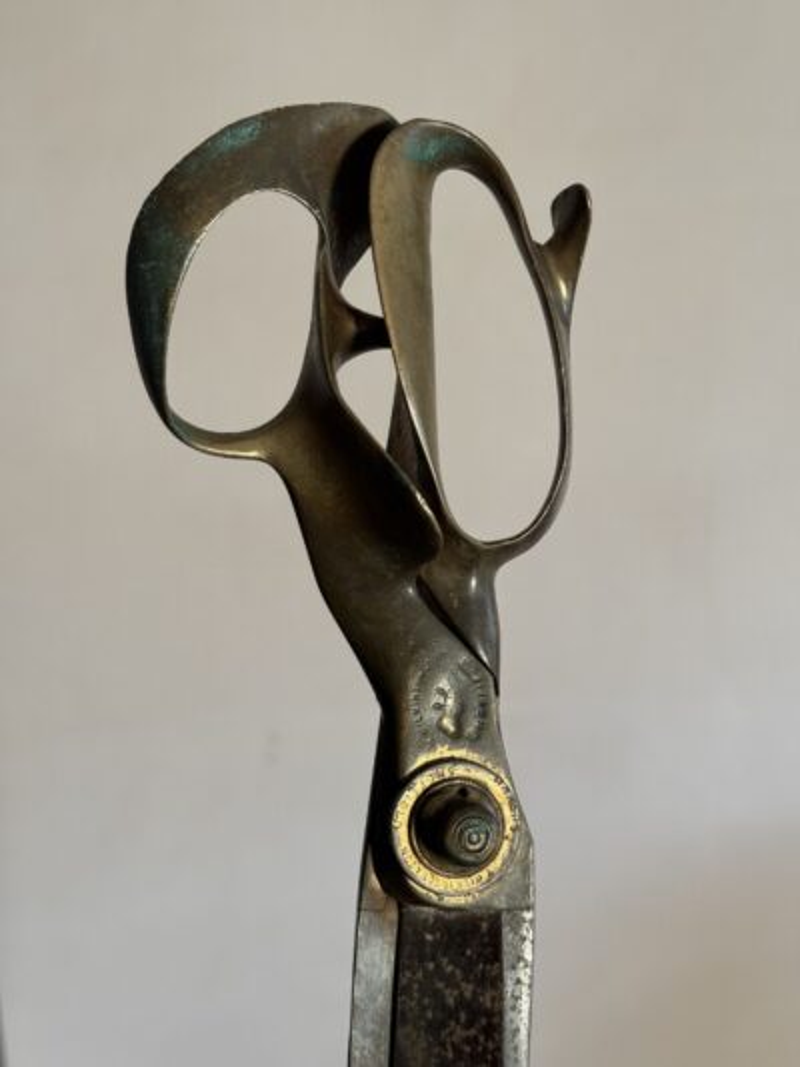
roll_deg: +2.8
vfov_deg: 39.6
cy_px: 534
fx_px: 1478
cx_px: 400
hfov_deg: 30.3
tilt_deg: -4.2
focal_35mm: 48
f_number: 1.78
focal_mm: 6.76
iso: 125
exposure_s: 1/60
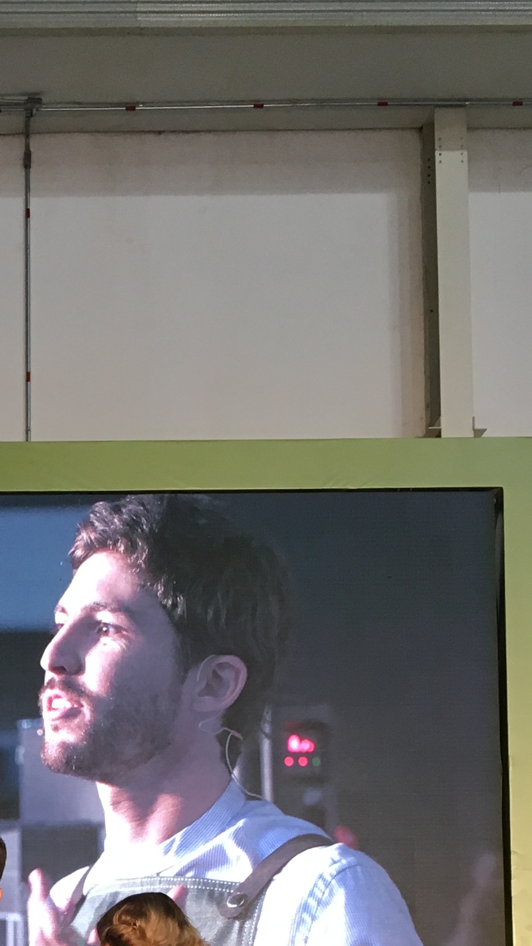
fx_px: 1856
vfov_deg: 26.8
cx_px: -53
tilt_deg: +2.6
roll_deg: +0.5
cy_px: 973
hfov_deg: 15.9
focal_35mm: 74
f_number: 2.2
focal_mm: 4.15
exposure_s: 1/30
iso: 80
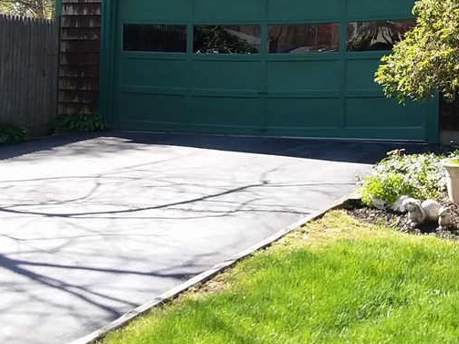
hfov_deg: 31.6
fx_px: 782
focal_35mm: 59
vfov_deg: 24.2
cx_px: 384
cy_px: 48
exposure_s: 1/364
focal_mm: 2.47
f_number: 1.9
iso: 40
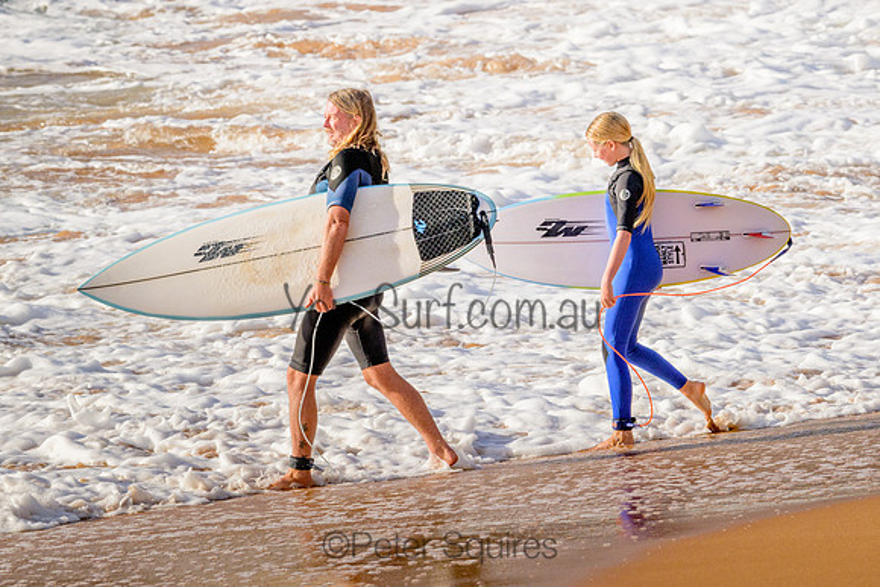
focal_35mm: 555
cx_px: 596
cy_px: 221
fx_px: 13576
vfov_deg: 2.5
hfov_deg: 3.7
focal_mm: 410
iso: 560
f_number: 11
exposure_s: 1/2000
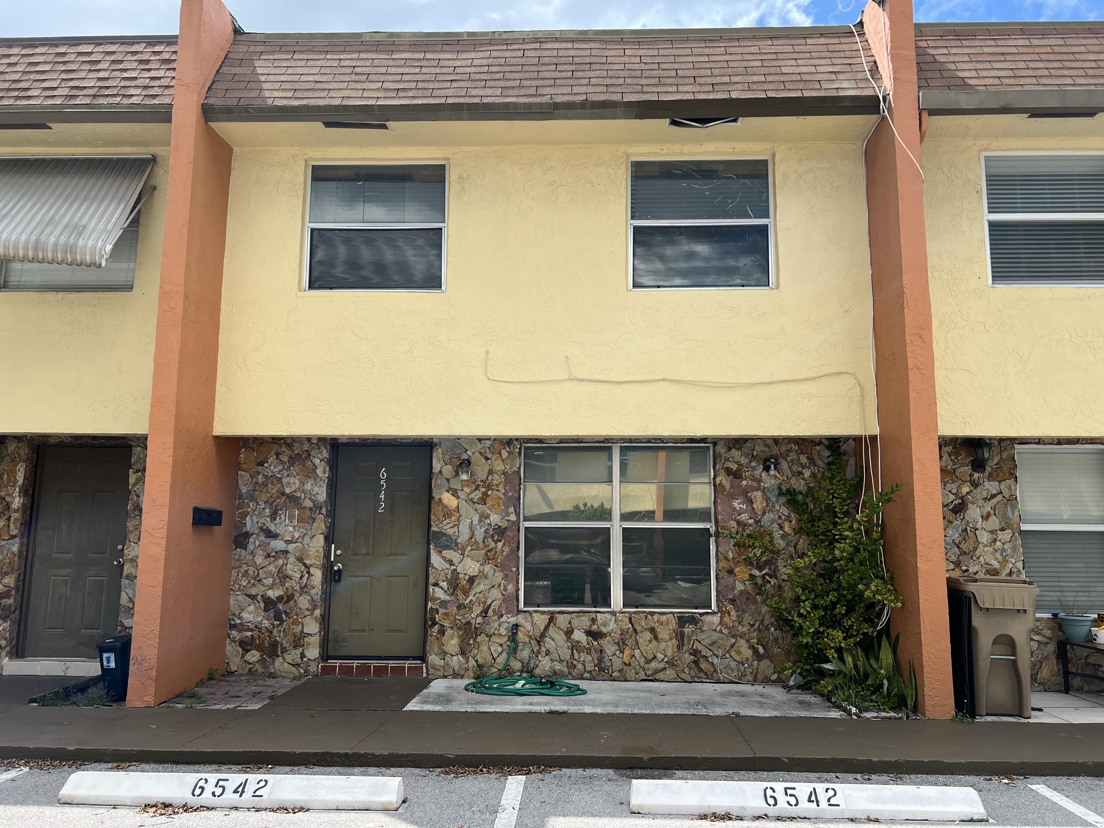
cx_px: 552
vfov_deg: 53.1
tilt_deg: +8.0
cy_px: 414
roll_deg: -0.2
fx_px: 829
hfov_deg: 67.3
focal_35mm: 26
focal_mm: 5.7
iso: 50
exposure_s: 1/2208
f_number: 1.5
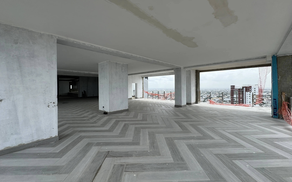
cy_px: 88
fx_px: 119
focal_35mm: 15
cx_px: 146
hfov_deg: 101.5
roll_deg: +0.3
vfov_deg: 74.8
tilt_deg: +0.6
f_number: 2.2
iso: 40
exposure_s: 1/1143
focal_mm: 2.22
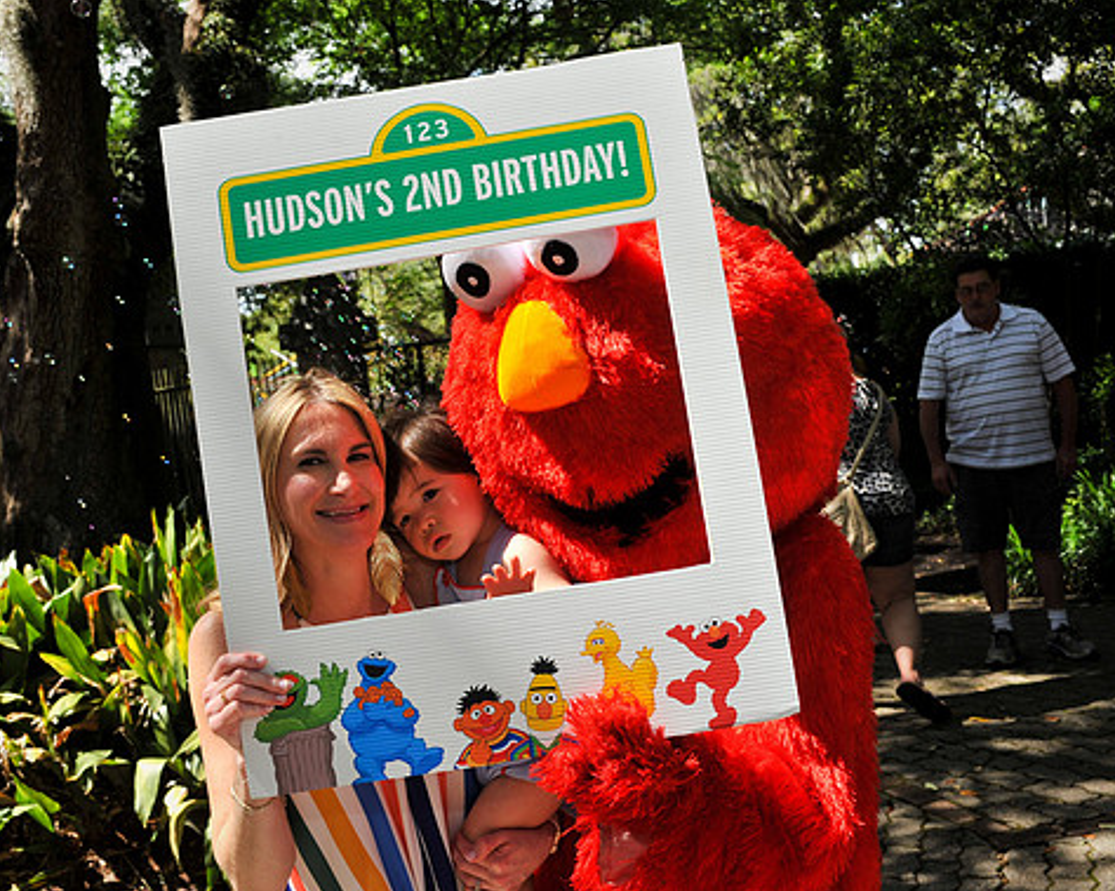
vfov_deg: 38.2
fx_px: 1287
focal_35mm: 39
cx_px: 522
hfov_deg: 46.8
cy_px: 451
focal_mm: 34
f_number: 8
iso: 200
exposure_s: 1/250
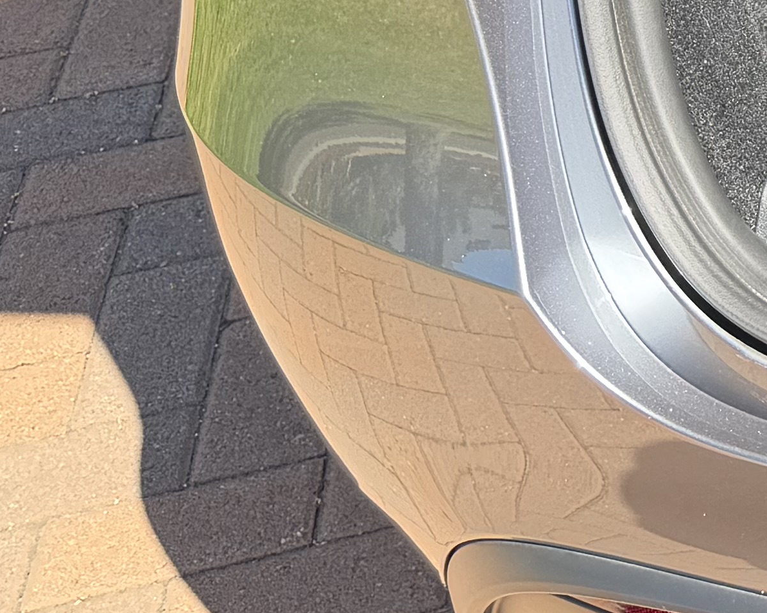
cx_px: 1668
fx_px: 2542
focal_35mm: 112
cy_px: -403
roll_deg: +0.2
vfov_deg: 12.8
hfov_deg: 13.8
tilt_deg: -24.1
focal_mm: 6.76
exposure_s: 1/632
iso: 80
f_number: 1.78
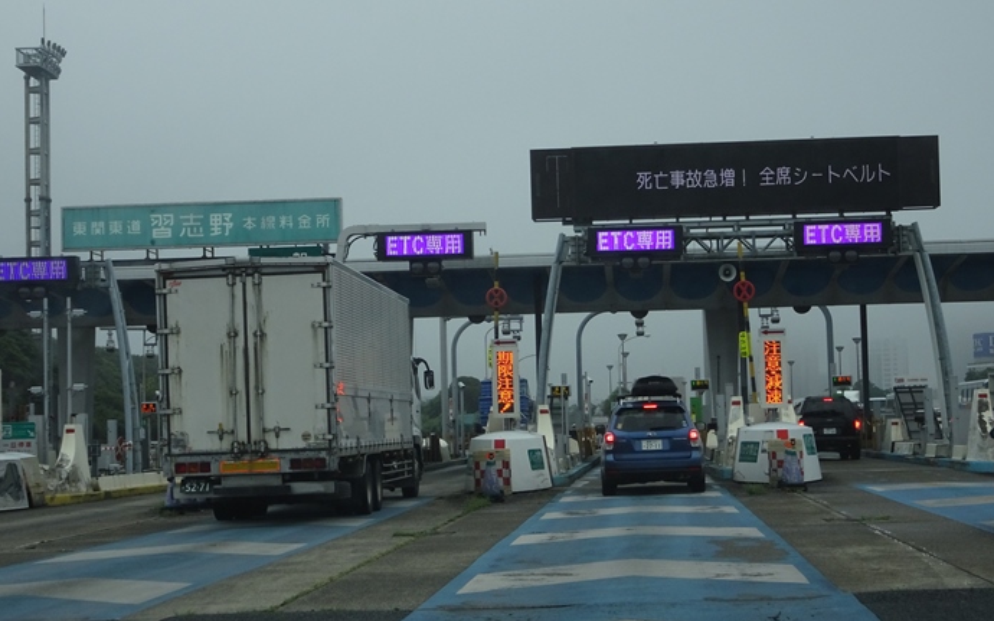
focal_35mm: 71
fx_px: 1923
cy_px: 286
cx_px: 501
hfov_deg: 29.0
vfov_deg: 18.3
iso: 160
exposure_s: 1/320
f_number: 4.5
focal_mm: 11.32
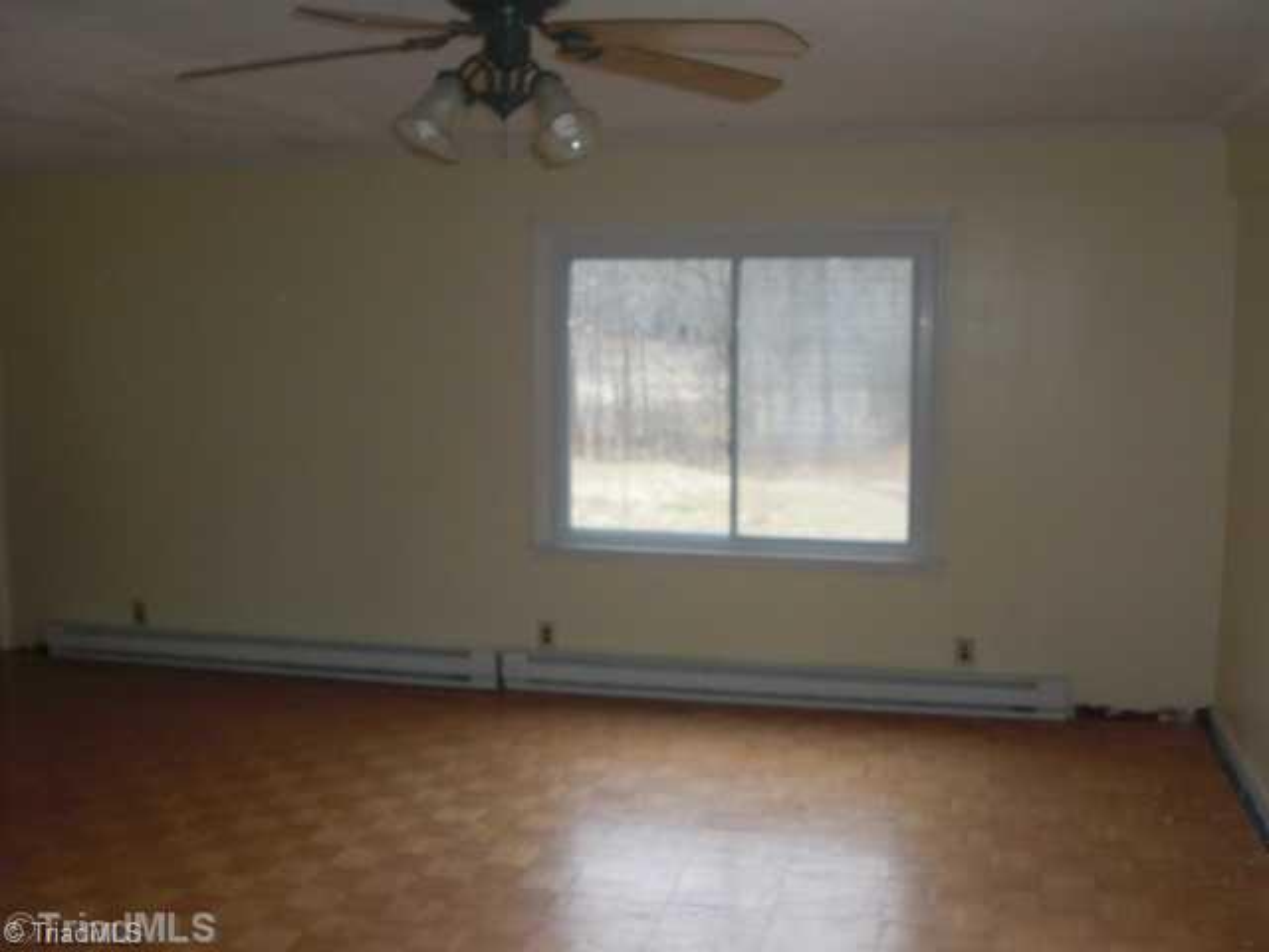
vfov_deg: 39.7
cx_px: 634
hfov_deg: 51.4
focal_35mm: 36
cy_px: 476
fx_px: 1320
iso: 200
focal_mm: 6.3
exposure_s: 1/60
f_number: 2.8
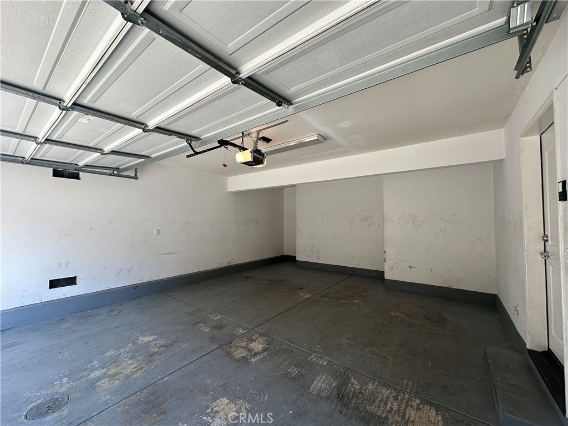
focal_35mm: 14
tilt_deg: +2.9
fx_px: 230
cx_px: 284
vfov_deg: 85.7
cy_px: 213
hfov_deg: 102.1
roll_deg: -0.2
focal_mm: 2.22
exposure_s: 1/116
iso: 40
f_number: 2.2
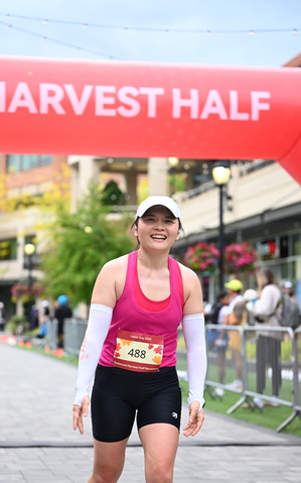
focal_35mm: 82
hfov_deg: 15.9
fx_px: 1077
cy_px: 271
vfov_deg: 25.2
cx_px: 135
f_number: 2.8
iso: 640
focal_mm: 70
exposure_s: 1/2000
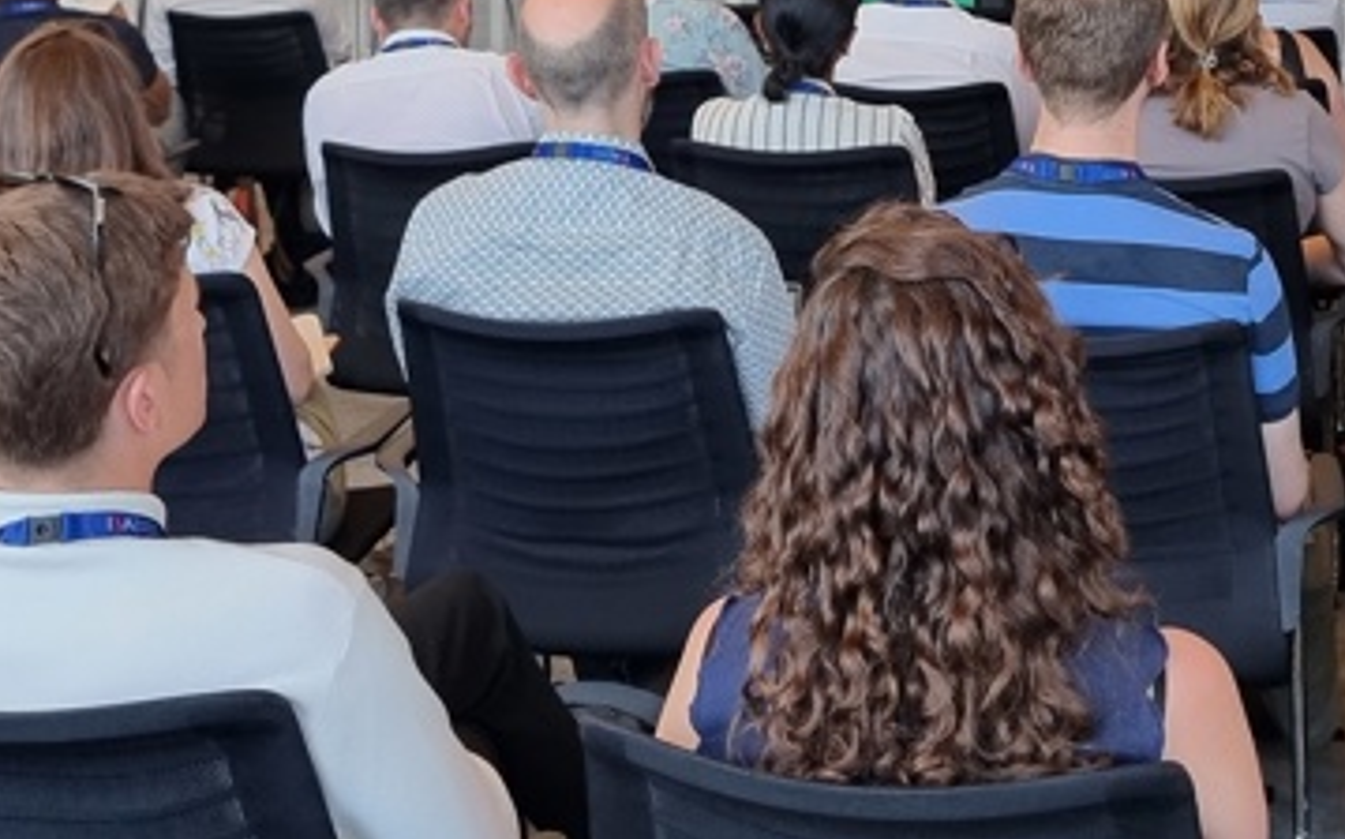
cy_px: -202
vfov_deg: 18.0
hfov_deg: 30.2
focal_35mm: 68
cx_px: 776
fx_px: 2491
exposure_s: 1/100
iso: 80
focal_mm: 6.7
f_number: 1.8
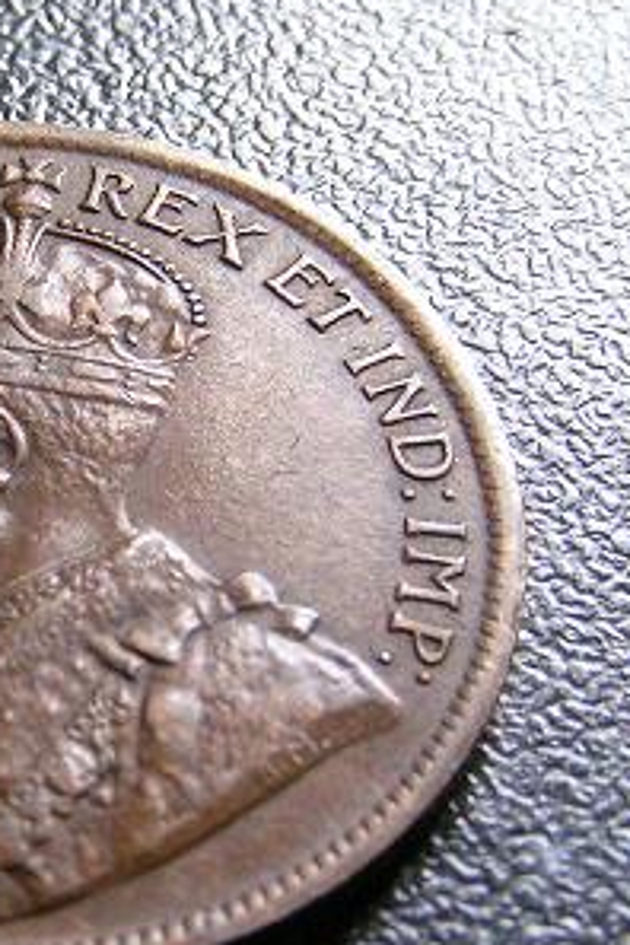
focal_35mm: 113
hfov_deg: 12.0
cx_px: -38
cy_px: 570
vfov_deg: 18.1
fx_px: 2966
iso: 200
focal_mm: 9.7
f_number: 5.6
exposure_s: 1/8
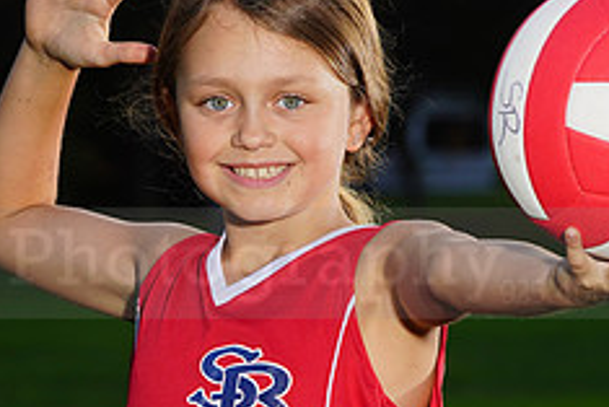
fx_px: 7820
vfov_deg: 3.0
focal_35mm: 462
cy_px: 242
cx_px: 187
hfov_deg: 4.5
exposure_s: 1/250
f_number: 10
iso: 200
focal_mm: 187
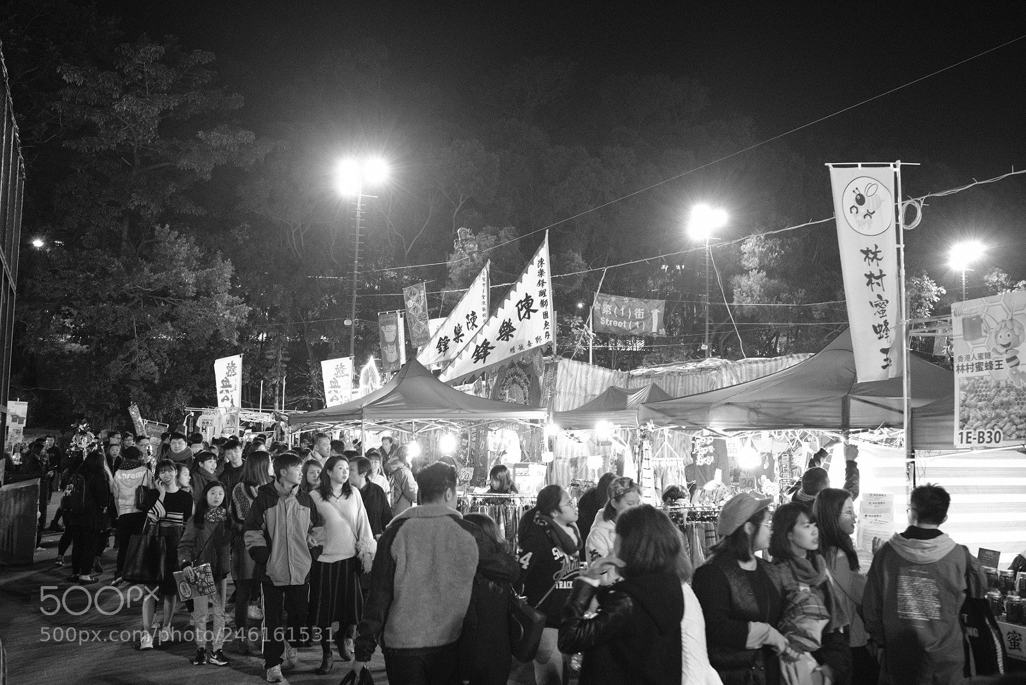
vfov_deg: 37.9
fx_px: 998
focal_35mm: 35
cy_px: 342
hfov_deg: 54.4
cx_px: 513
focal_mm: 23
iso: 3200
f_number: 3.2
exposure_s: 1/60
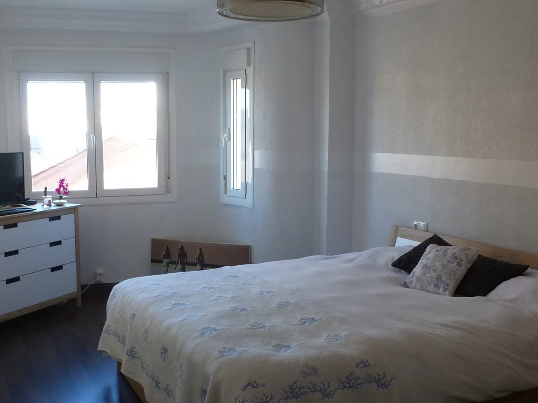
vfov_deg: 36.0
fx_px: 622
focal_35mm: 40
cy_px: 202
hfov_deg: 46.6
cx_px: 228
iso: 200
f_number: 3.3
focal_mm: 4.3
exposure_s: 1/60
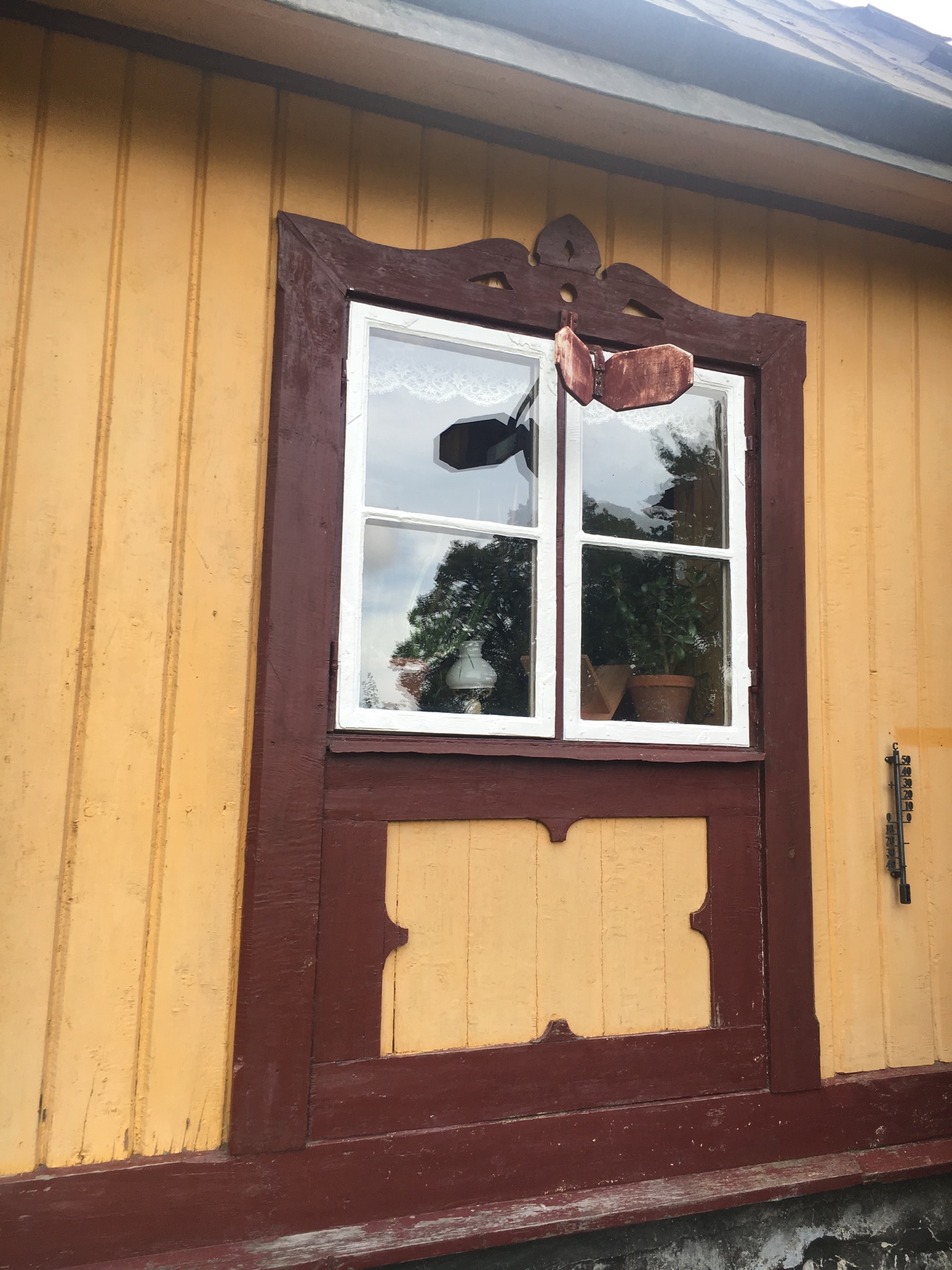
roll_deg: -0.8
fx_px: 1063
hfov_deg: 48.2
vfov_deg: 61.7
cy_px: 635
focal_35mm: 29
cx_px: 476
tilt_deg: +9.0
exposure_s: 1/269
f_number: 2.2
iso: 25
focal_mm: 4.15
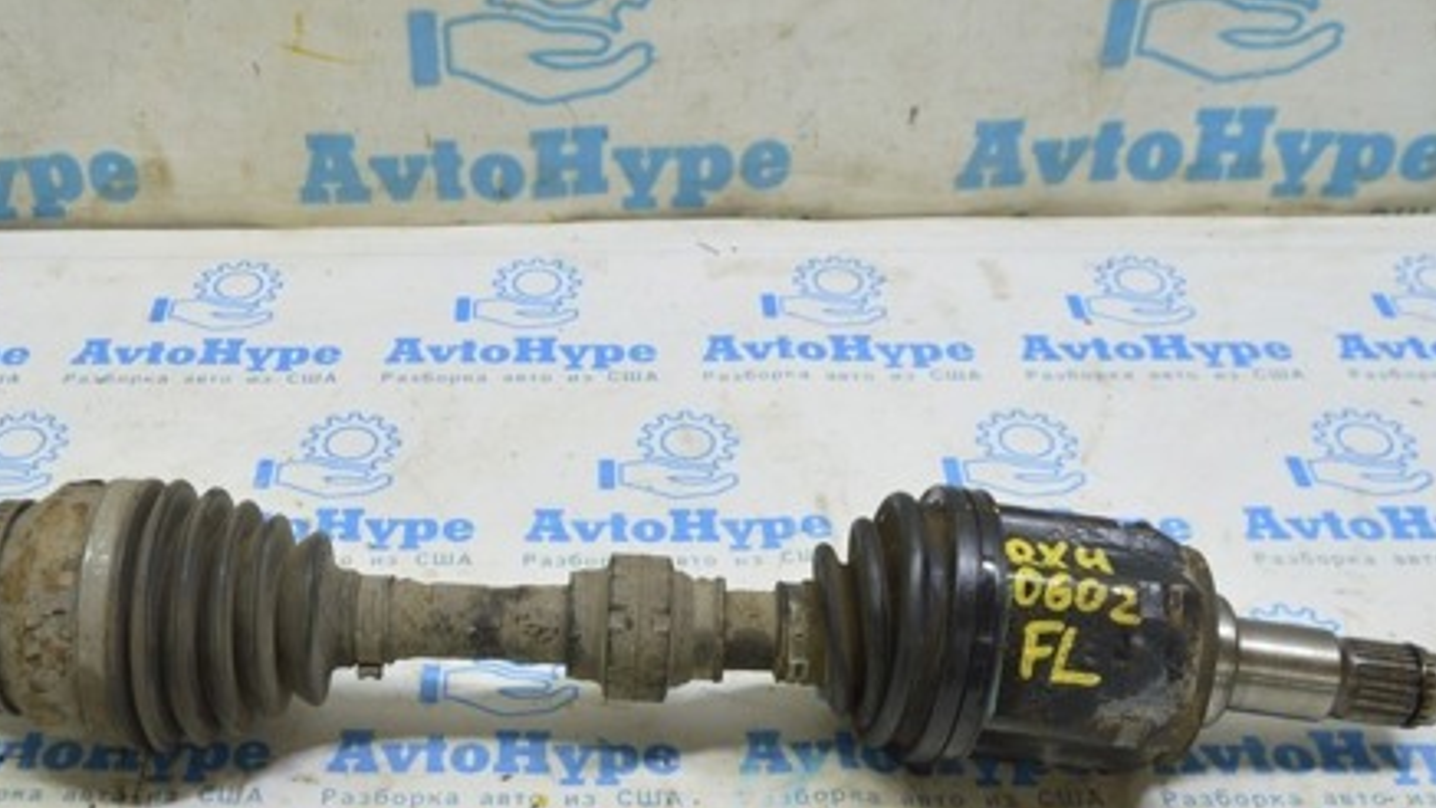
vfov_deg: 26.0
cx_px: 503
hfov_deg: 44.1
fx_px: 1752
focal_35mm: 46
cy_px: 458
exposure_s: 1/20
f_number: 5.6
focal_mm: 20
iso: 400
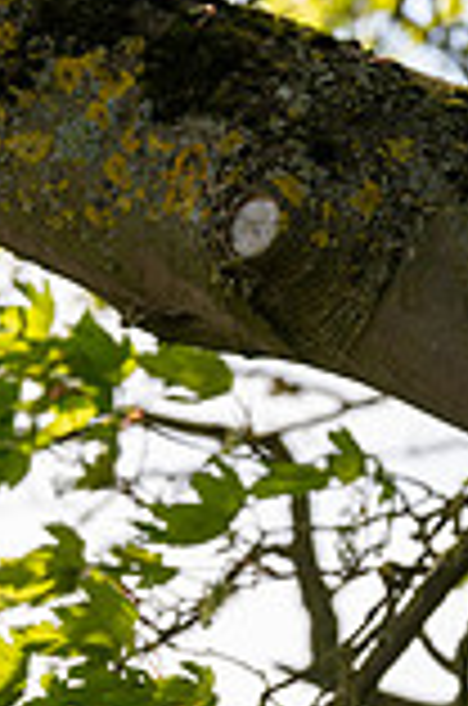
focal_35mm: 293
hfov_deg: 4.6
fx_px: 5738
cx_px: -189
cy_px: 868
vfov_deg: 7.0
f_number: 4.5
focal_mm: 102
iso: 100
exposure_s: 1/500
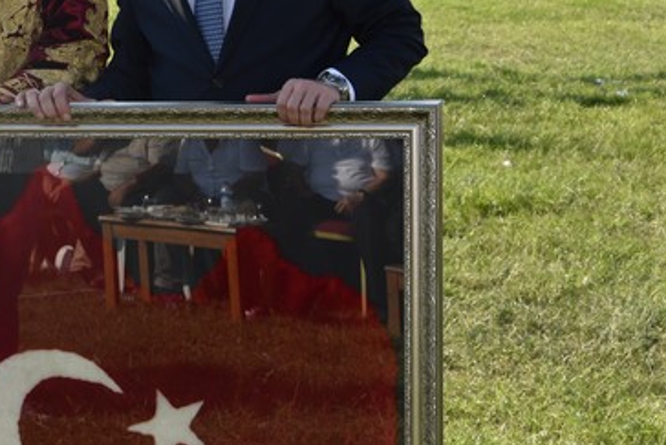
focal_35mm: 112
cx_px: -24
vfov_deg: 12.2
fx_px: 2073
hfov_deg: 17.7
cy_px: 92
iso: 100
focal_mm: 34
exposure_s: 1/200
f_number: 7.1
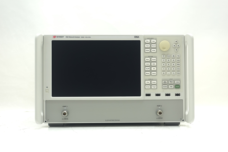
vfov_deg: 27.5
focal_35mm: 49
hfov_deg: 40.3
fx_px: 310
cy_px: 76
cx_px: 114
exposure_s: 1/15
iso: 100
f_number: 3.2
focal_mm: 17.9
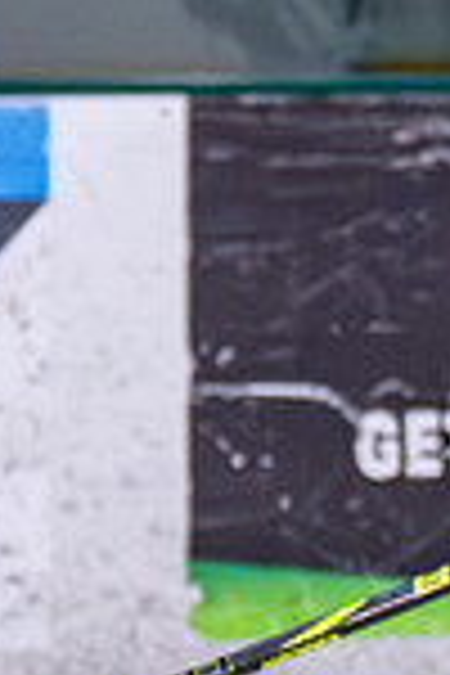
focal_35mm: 874
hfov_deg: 1.6
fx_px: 16386
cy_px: 621
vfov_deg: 2.4
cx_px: 1142
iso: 2500
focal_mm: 94
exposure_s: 1/1250
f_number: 2.8
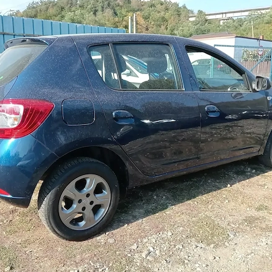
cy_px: 135
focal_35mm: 34
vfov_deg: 48.5
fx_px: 302
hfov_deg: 48.4
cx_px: 126
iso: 100
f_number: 1.8
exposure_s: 1/469
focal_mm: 3.98
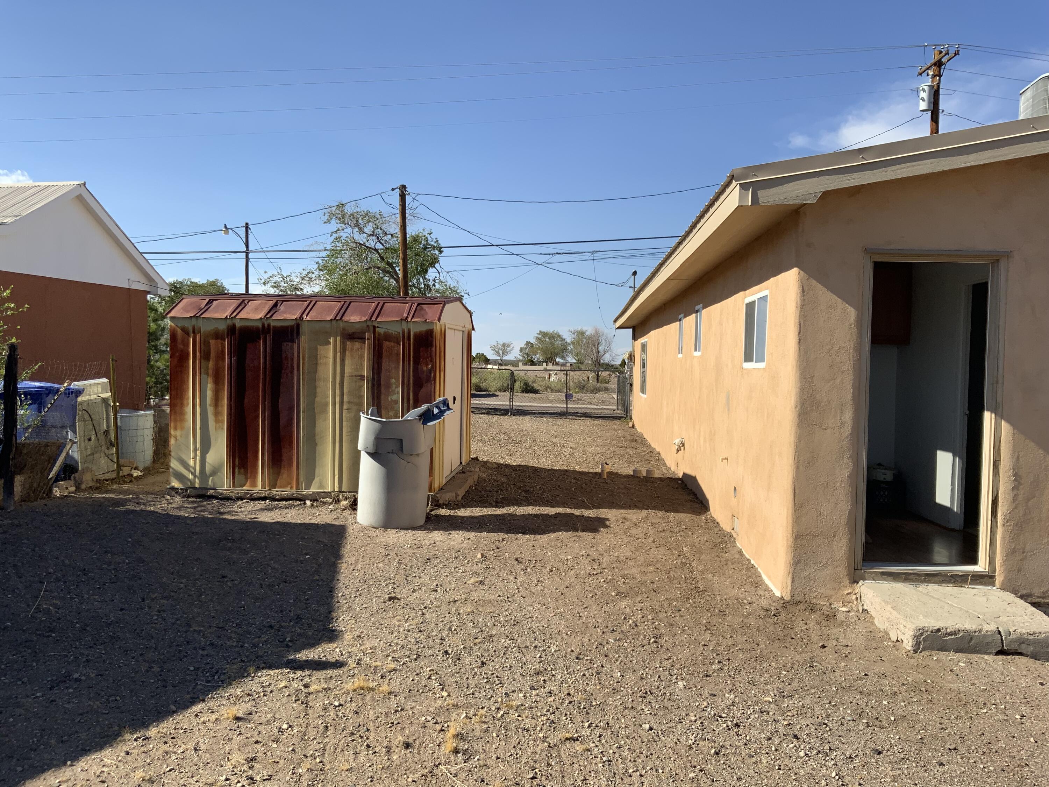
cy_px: 394
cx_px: 524
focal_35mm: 29
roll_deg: -1.4
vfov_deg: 48.2
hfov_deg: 61.7
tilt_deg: -2.4
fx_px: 879
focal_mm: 3
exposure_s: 1/2141
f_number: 1.8
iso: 20
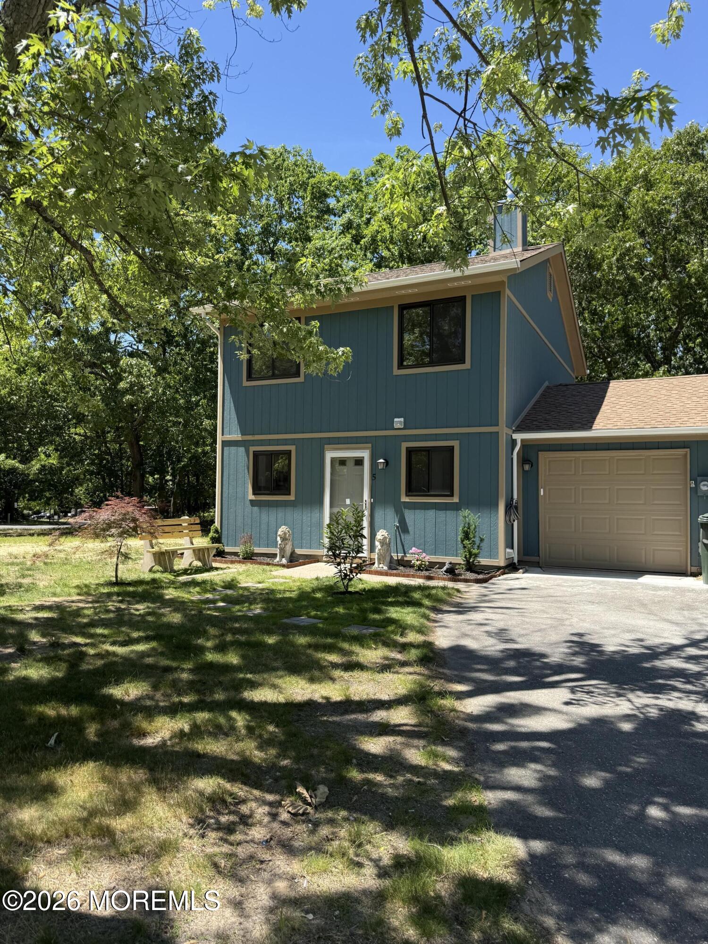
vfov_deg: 71.6
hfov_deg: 56.8
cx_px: 354
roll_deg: -1.3
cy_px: 472
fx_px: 654
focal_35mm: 24
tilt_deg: +3.7
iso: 80
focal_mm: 6.76
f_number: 1.78
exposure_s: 1/1250
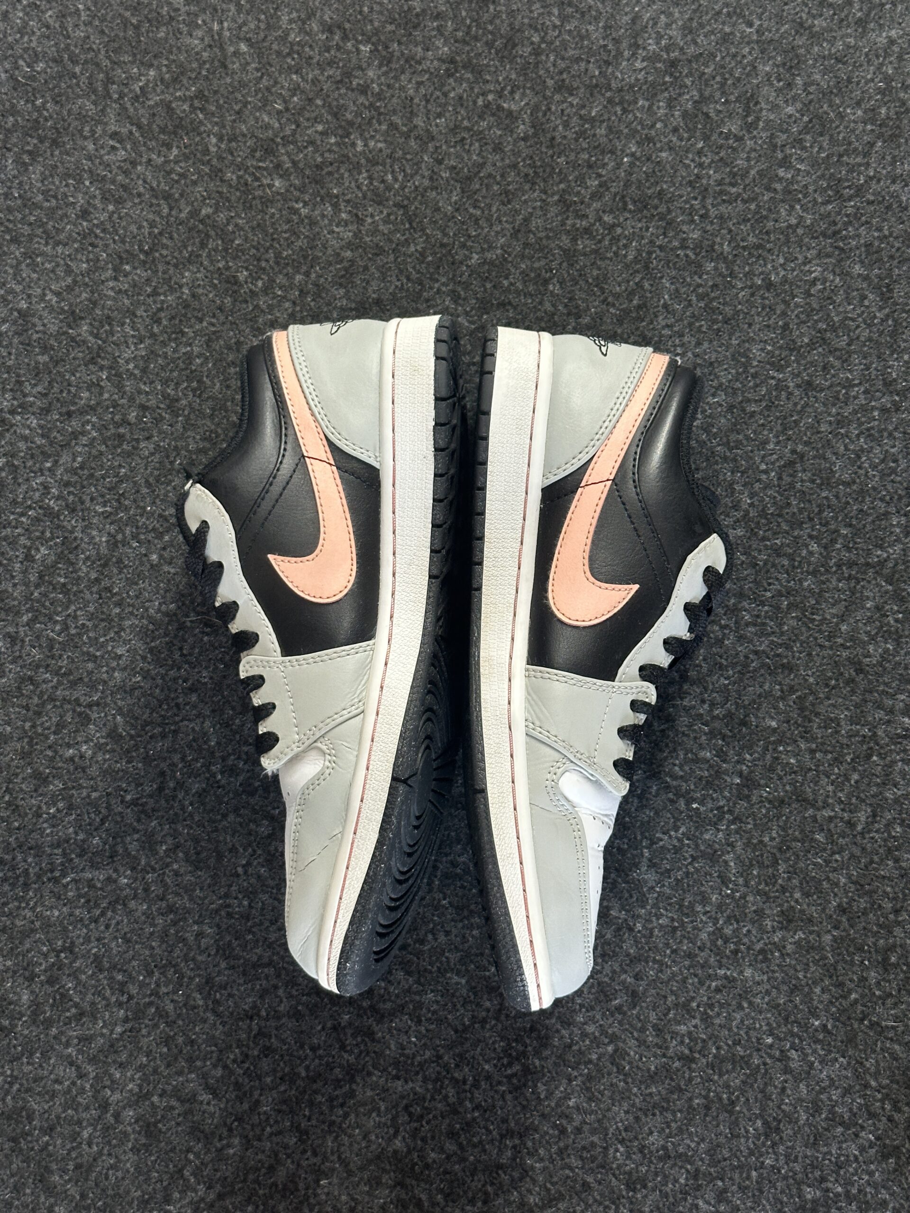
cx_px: 455
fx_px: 1682
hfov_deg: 30.3
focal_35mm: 48
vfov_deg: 39.7
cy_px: 606
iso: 200
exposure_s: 1/33
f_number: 1.78
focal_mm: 6.86
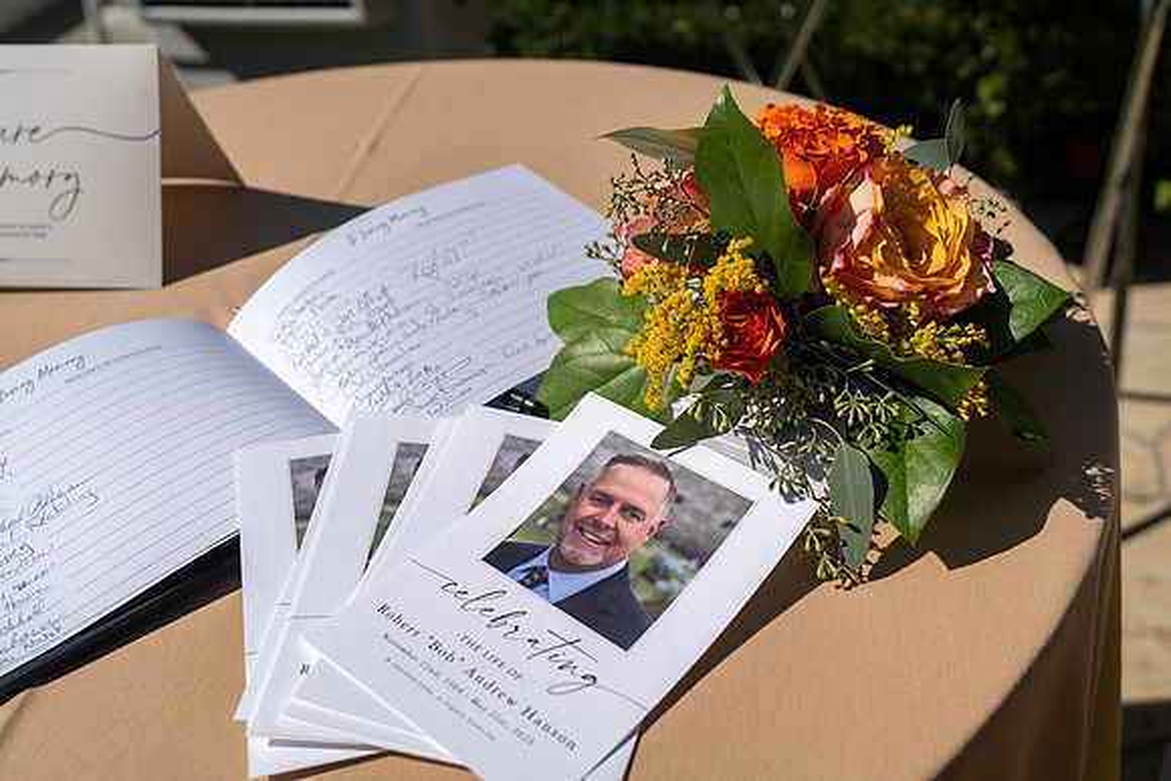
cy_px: 390
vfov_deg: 36.9
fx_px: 1171
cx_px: 586
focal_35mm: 36
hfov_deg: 53.1
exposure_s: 1/3200
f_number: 5.6
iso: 160
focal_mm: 36
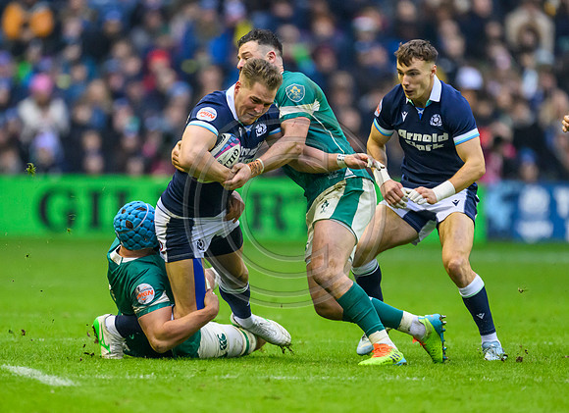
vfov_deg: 1.7
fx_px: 13827
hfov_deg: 2.4
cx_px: 290
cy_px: 233
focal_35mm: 851
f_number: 4
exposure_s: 1/1600
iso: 5000
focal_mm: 560
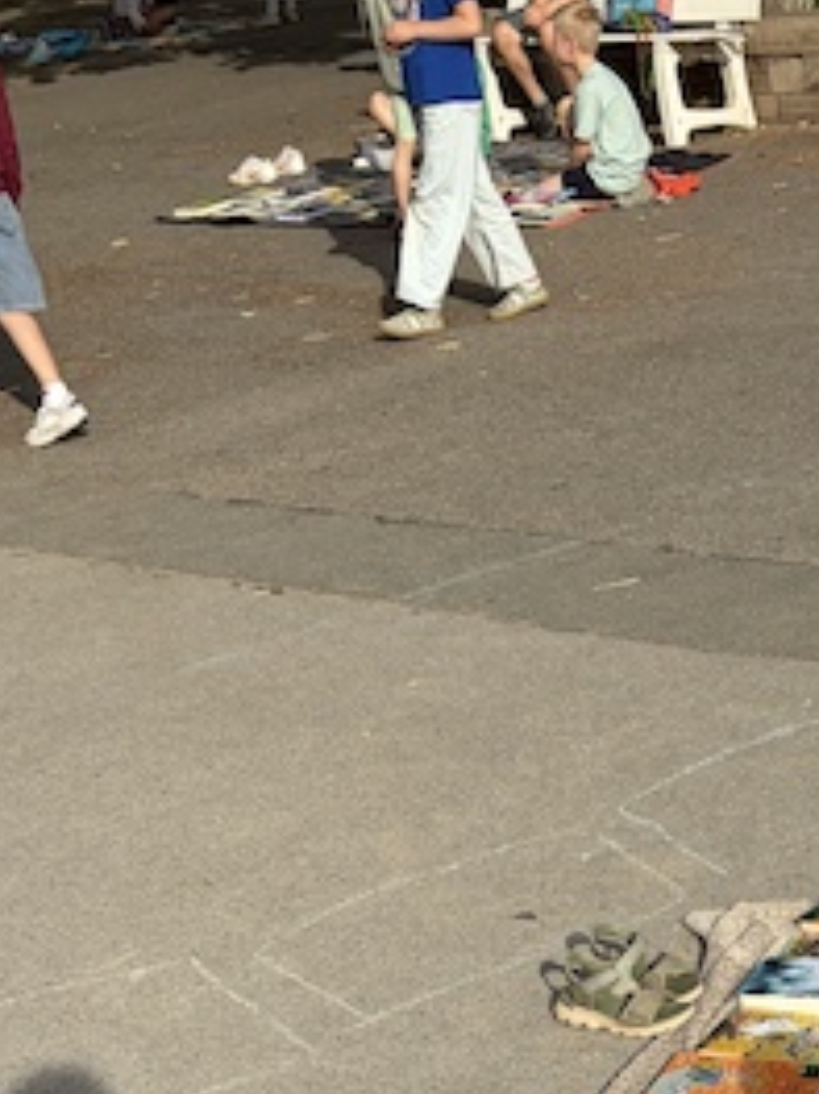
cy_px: 1418
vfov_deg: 22.2
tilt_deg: -33.1
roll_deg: +6.9
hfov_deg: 18.3
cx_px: 765
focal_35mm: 79
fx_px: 2494
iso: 64
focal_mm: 5.96
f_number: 1.6
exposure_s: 1/4950
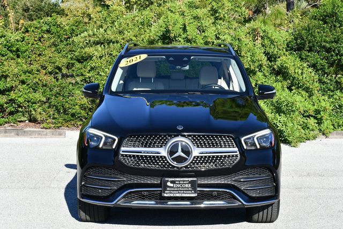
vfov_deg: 17.1
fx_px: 763
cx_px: 172
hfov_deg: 25.3
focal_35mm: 80
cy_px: 114
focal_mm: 40
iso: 180
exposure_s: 1/250
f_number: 8
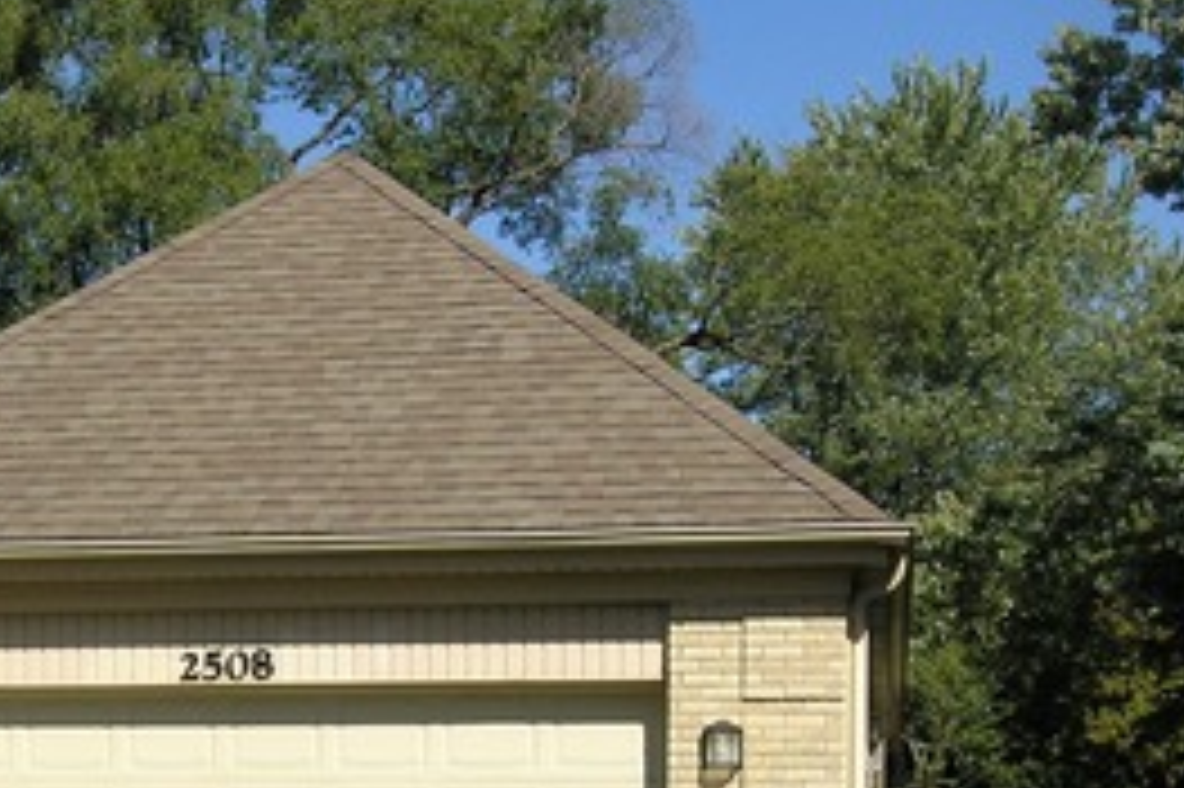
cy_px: 932
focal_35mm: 81
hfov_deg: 24.6
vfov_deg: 16.2
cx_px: 225
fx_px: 2662
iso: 50
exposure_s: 1/268
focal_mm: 8.1
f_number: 6.4
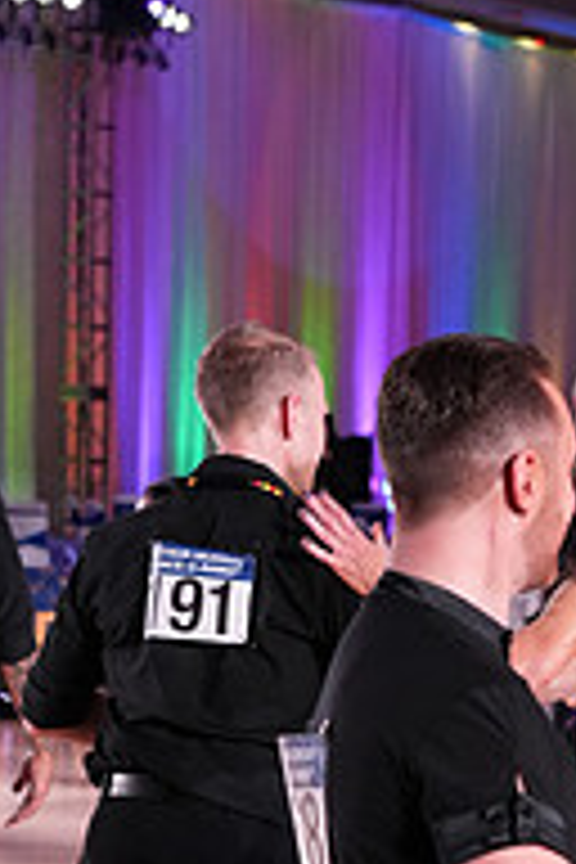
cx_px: 817
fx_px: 3768
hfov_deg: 8.6
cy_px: 1269
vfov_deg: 12.5
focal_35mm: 157
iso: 2500
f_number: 4
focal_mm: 52
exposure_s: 1/400
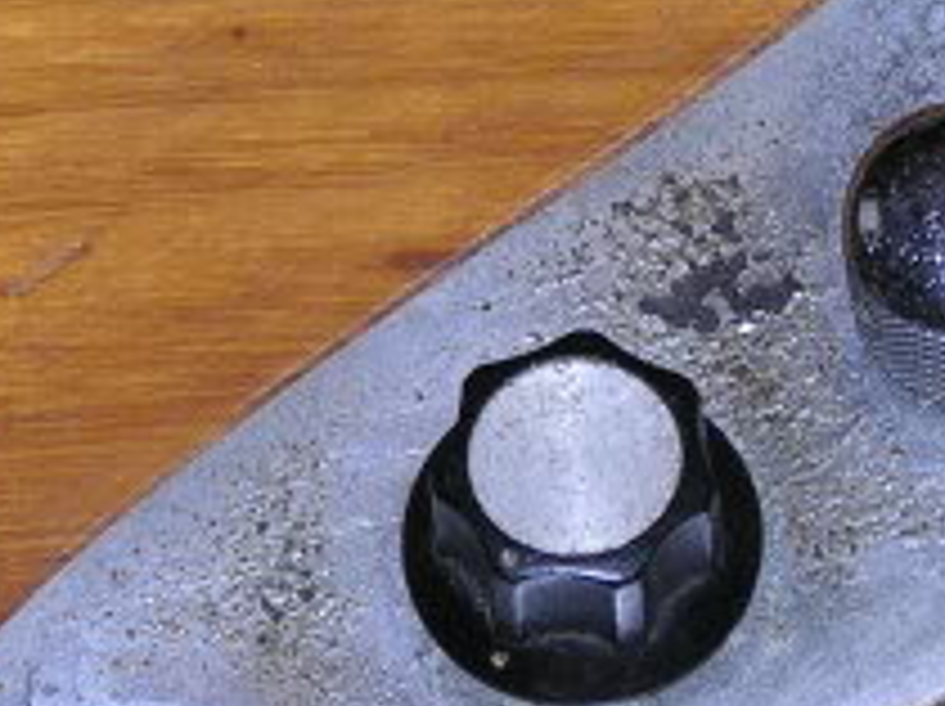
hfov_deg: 2.6
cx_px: 1233
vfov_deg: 1.9
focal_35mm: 766
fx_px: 20888
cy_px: -459
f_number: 3.9
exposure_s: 1/60.1
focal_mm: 40
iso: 50
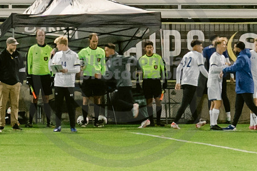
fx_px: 4403
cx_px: 139
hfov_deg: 3.3
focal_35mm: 617
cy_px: 93
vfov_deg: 2.2
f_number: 4
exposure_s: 1/160
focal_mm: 70
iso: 2000
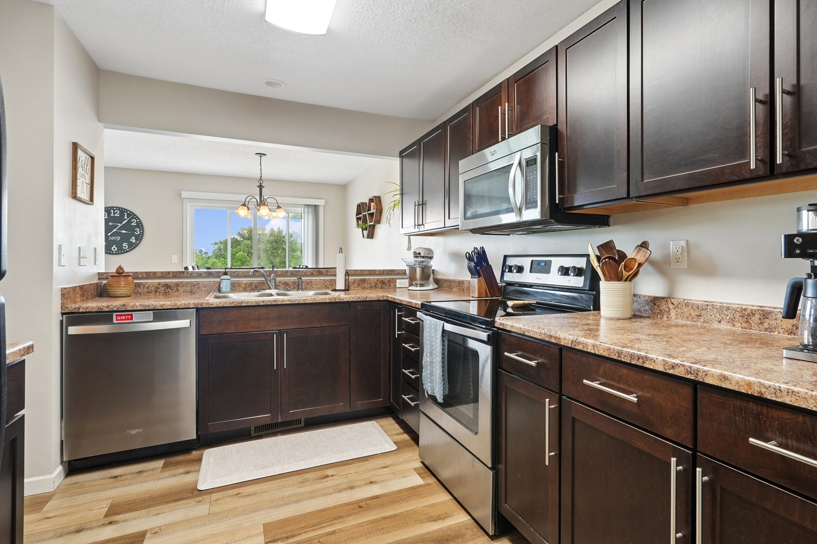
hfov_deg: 89.7
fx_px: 408
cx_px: 448
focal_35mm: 18
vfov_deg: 67.3
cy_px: 250
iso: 640
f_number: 10
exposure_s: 1/10
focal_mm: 16
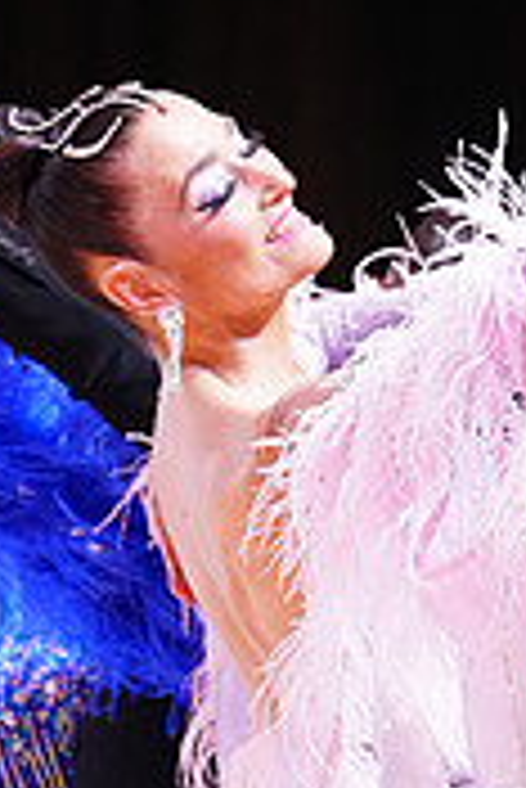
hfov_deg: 2.6
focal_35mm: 524
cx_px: 515
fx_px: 11461
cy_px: 1067
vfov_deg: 3.9
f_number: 3.5
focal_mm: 158
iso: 2000
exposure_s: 1/250
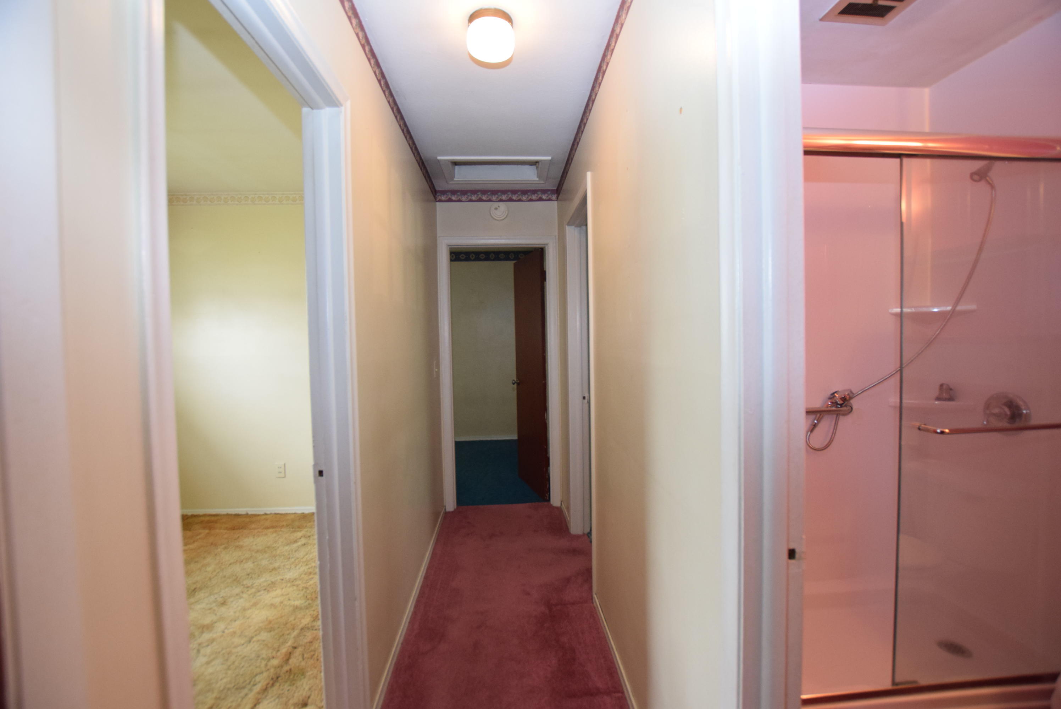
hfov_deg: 100.3
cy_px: 354
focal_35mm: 15
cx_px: 530
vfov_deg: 77.4
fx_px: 442
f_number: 3.5
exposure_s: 1/60
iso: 1250
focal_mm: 10
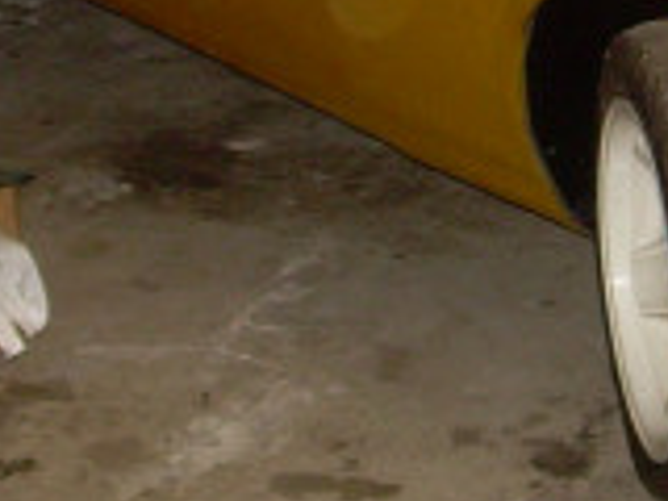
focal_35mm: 152
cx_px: 522
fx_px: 2933
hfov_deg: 12.9
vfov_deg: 9.6
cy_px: -109
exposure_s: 1/60
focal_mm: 6.3
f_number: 2.8
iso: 200
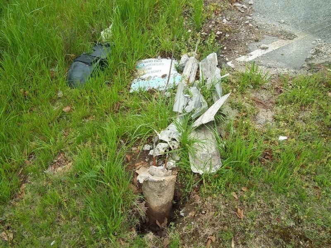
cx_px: 166
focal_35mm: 32
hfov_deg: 56.8
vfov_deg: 44.2
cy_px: 124
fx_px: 306
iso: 80
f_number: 5.5
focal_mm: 5.7
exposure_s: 1/160
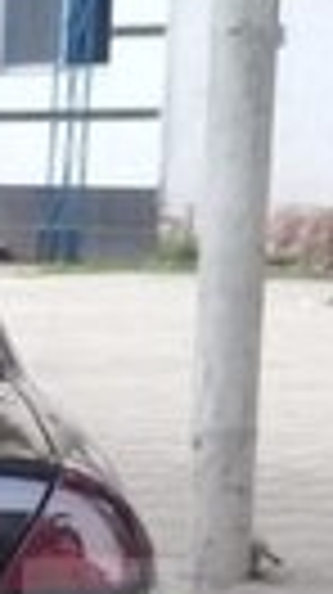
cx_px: -612
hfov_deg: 6.6
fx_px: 2660
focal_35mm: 169
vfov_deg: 12.6
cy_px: 623
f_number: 2.2
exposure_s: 1/100
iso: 64
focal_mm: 3.3
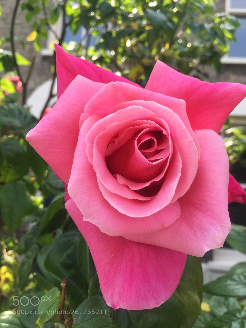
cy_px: 164
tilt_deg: +6.0
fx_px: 275
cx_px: 123
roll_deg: -4.1
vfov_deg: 61.7
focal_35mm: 29
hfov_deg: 48.2
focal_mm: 4.15
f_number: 2.2
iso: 32
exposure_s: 1/439
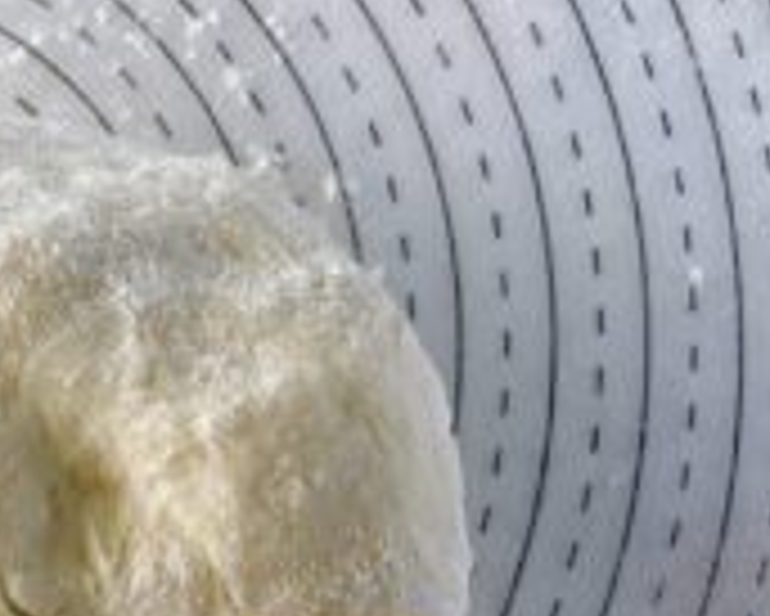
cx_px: -140
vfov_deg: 15.9
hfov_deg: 18.9
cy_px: 495
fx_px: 2189
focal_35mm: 96
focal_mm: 3.99
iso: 40
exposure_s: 1/100
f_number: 1.8
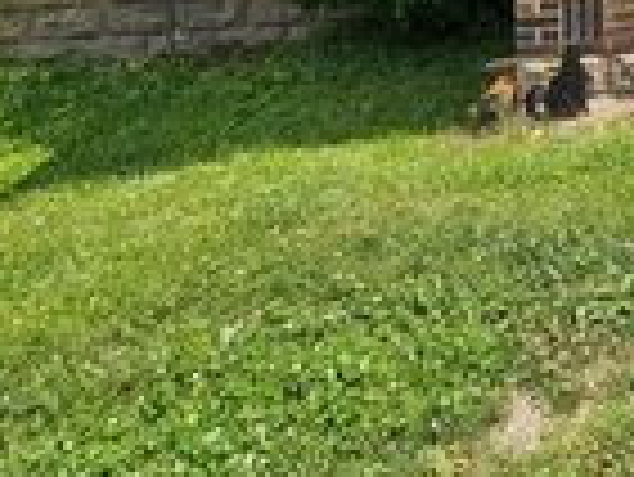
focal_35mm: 46
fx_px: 843
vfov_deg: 23.4
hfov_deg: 34.1
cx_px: 742
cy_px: -286
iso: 50
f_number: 2.2
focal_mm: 2.2
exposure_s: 1/1746
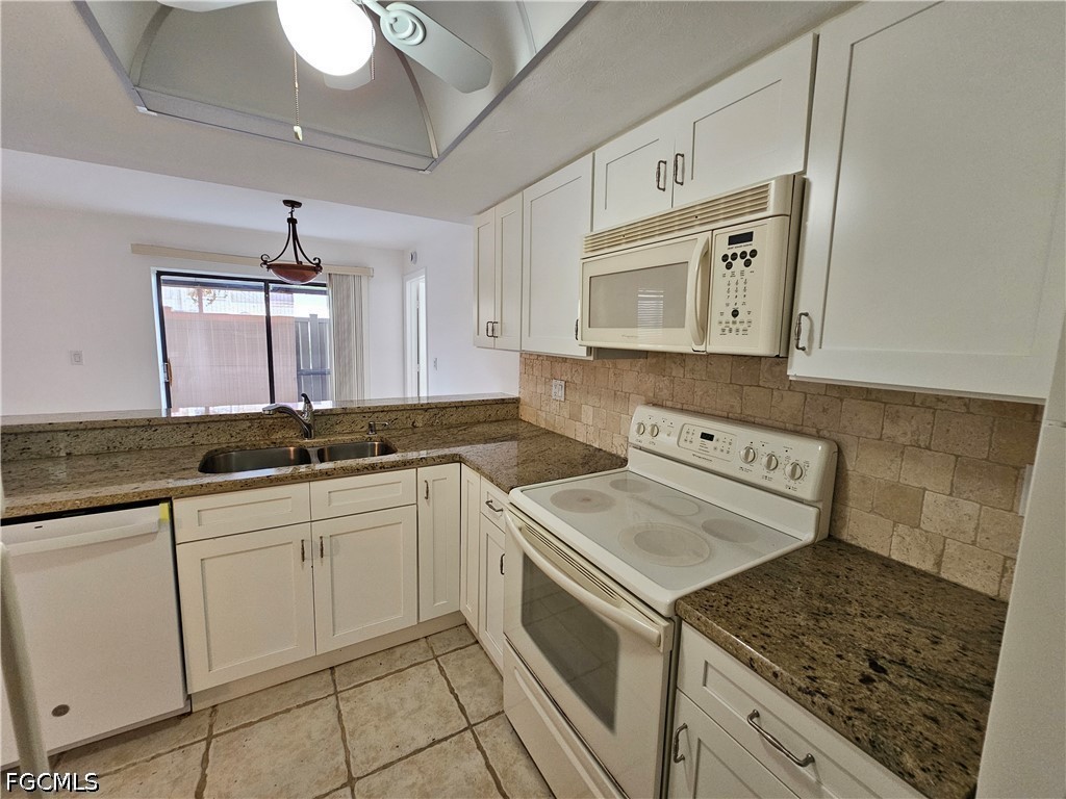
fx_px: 400
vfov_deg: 89.9
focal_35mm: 13
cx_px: 533
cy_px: 400
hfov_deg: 106.2
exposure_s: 1/60
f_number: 2.2
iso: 320
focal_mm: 2.2
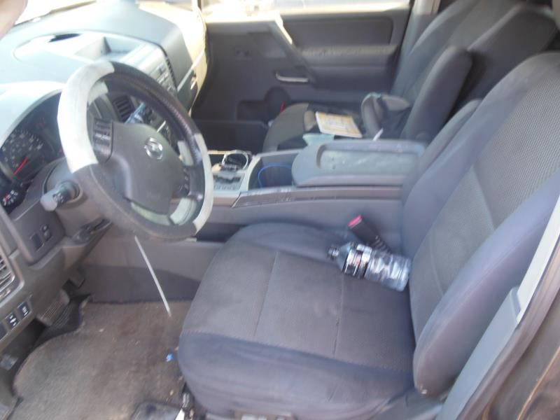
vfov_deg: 48.2
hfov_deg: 61.7
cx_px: 280
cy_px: 210
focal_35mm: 29
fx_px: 469
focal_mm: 5.2
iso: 160
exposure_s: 1/30
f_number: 3.3
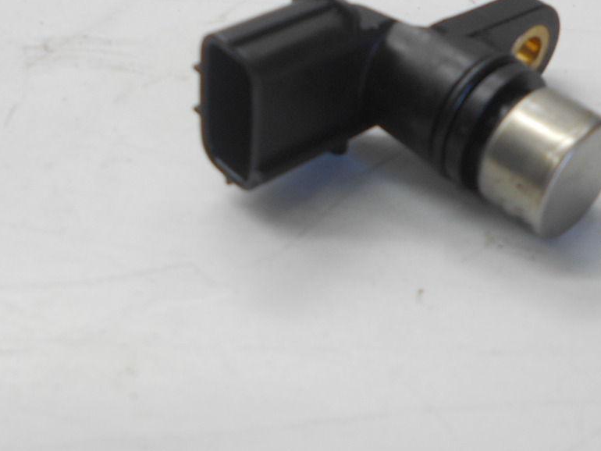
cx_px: 423
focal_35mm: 54
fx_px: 938
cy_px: 116
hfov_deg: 35.0
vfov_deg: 26.7
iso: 80
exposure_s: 1/50
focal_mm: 4.6
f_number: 3.2
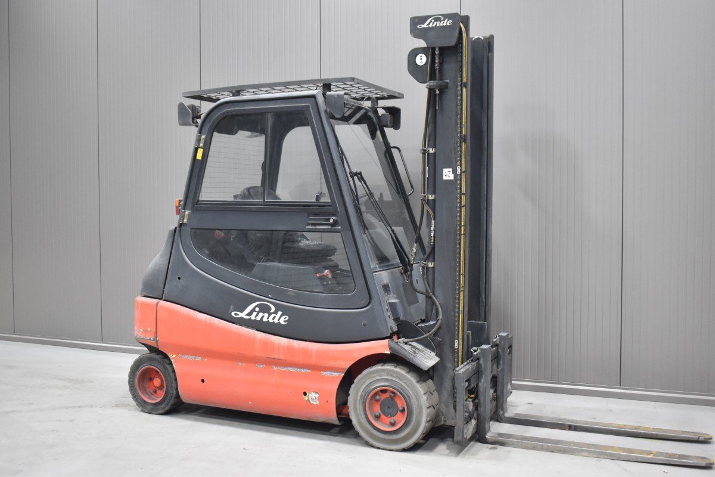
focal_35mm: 38
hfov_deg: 51.3
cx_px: 358
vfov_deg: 35.5
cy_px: 238
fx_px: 745
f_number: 4
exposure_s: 1/50
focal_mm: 25
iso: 1600
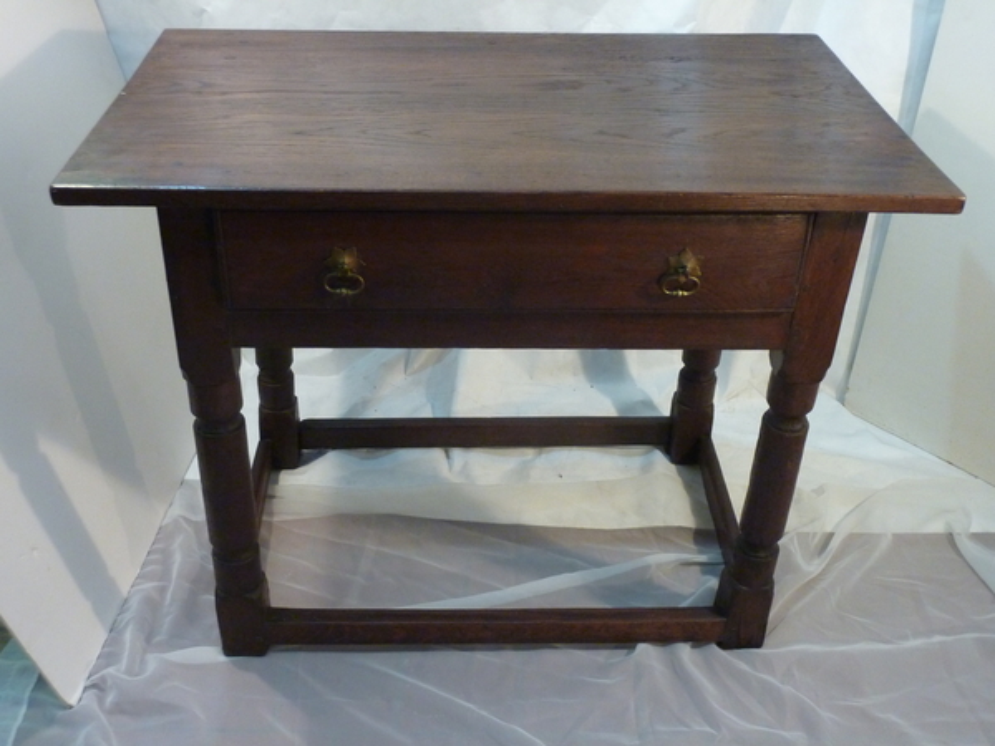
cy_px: 373
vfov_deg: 38.7
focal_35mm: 37
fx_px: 1064
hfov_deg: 50.1
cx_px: 498
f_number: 3.6
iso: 400
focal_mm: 6.1
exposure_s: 1/20
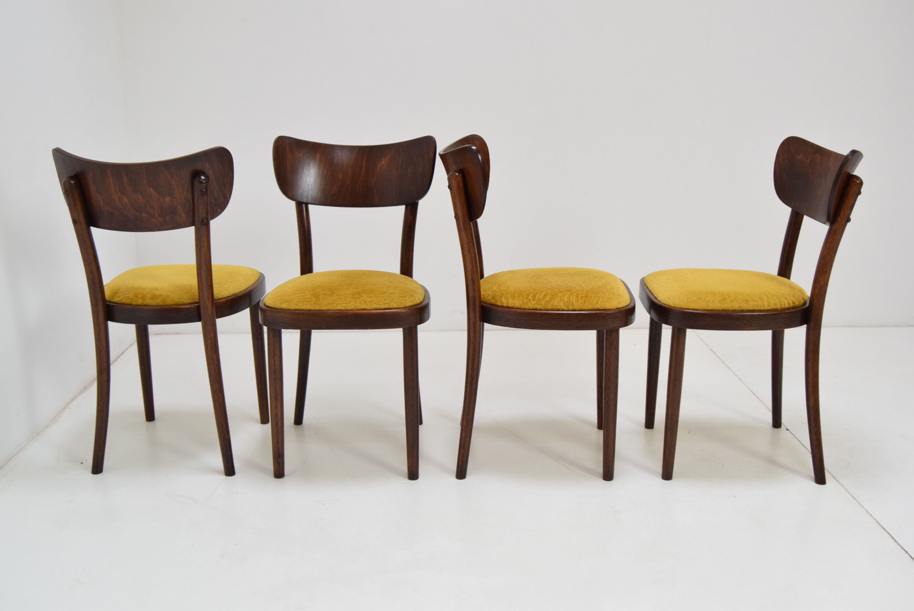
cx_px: 457
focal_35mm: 36
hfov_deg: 53.1
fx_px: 915
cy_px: 306
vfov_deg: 36.9
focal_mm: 24
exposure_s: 1/125
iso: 1600
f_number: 5.6
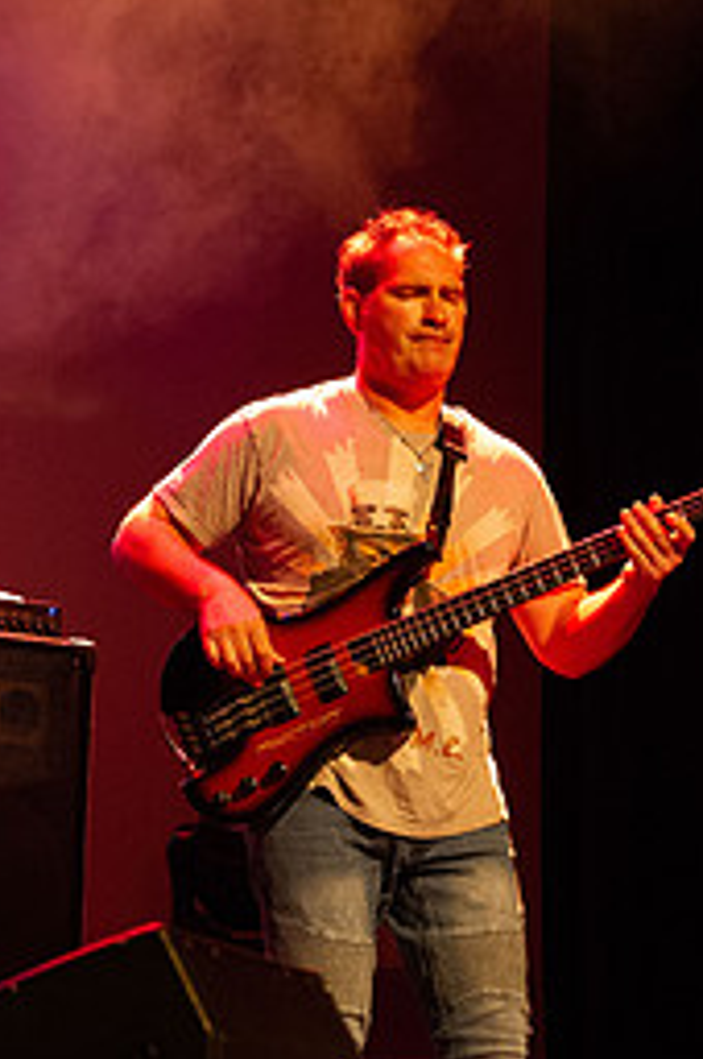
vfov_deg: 13.0
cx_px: 552
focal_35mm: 158
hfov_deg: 8.6
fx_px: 4640
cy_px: 484
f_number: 6.3
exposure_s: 1/60
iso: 8000
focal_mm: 90
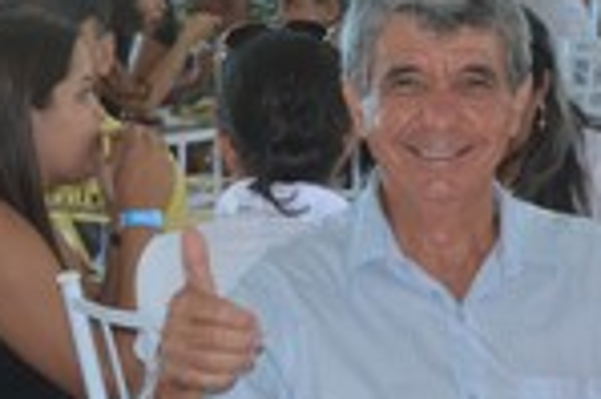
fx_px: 3335
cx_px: 432
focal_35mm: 200
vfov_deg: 6.8
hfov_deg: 10.3
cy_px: 387
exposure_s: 1/60
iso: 1400
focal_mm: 44
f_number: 4.5
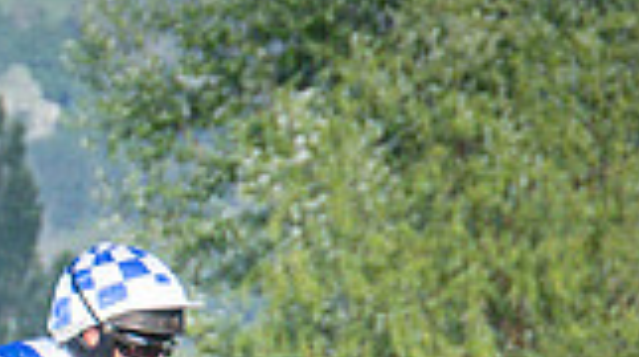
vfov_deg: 1.2
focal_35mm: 983
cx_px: -832
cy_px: 841
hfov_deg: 2.2
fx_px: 16631
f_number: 4
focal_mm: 98
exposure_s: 1/2000
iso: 400
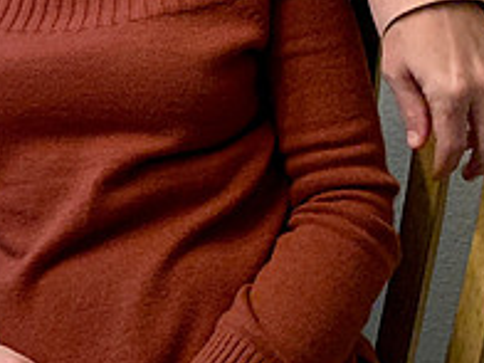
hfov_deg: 22.8
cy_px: -137
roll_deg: +3.6
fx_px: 1077
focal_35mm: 77
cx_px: -128
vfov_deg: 17.7
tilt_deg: -7.0
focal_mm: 4.25
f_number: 1.8
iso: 250
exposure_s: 1/40
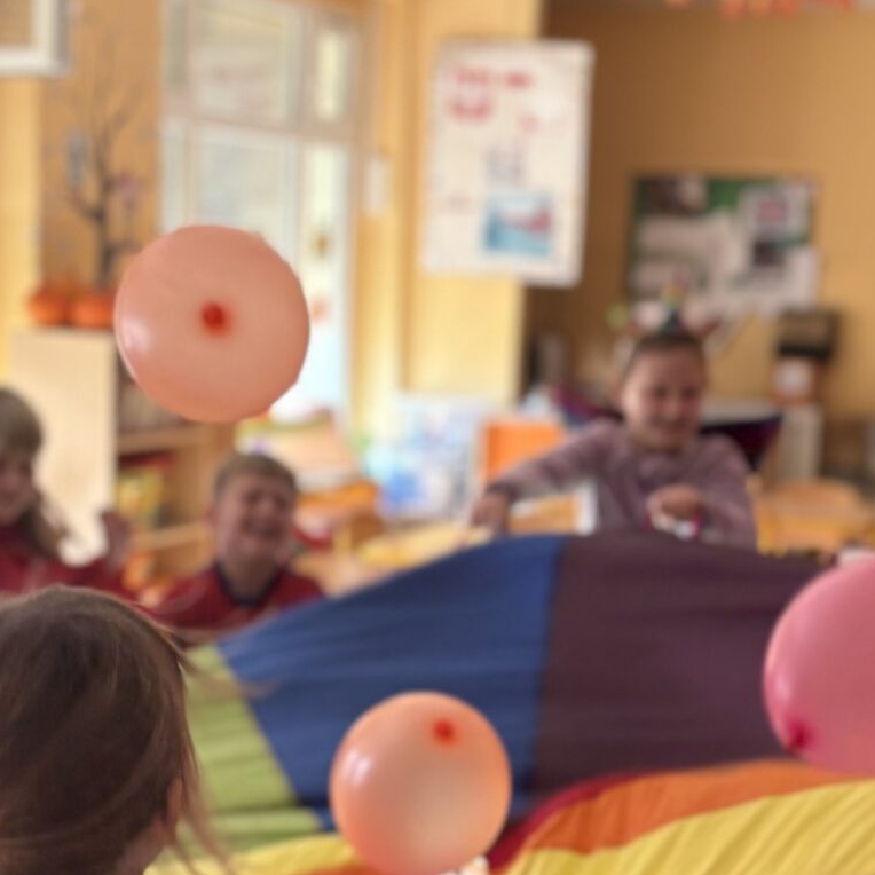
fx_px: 2202
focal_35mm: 77
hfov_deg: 22.5
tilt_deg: -11.0
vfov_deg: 22.2
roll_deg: -2.5
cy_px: 675
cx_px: 450
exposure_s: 1/101
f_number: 1.6
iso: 125
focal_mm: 5.96
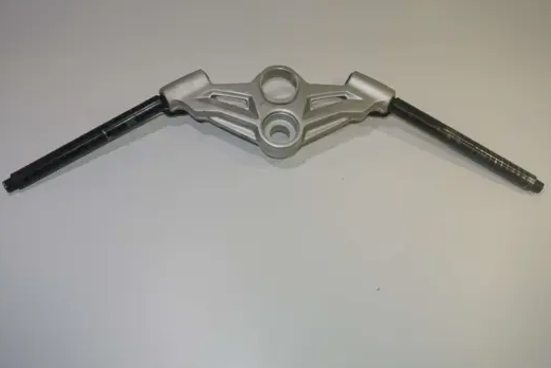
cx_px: 274
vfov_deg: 42.4
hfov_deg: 60.3
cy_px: 180
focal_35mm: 31
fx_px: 475
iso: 200
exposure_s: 1/60
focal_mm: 11.4
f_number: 4.5
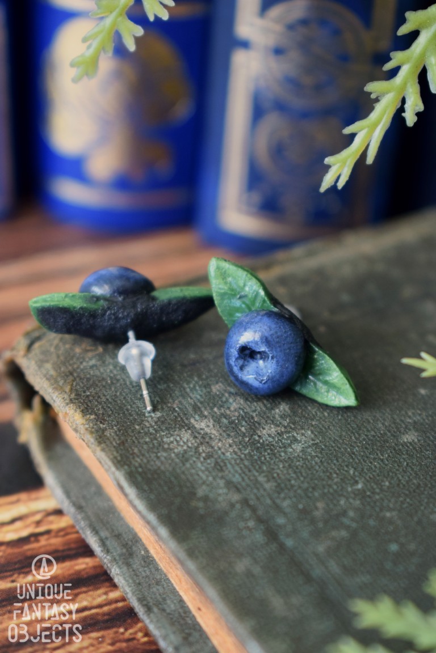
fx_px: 1499
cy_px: 326
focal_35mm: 82
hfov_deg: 16.6
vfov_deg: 24.6
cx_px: 218
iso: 900
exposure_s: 1/60
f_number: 5.6
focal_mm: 55
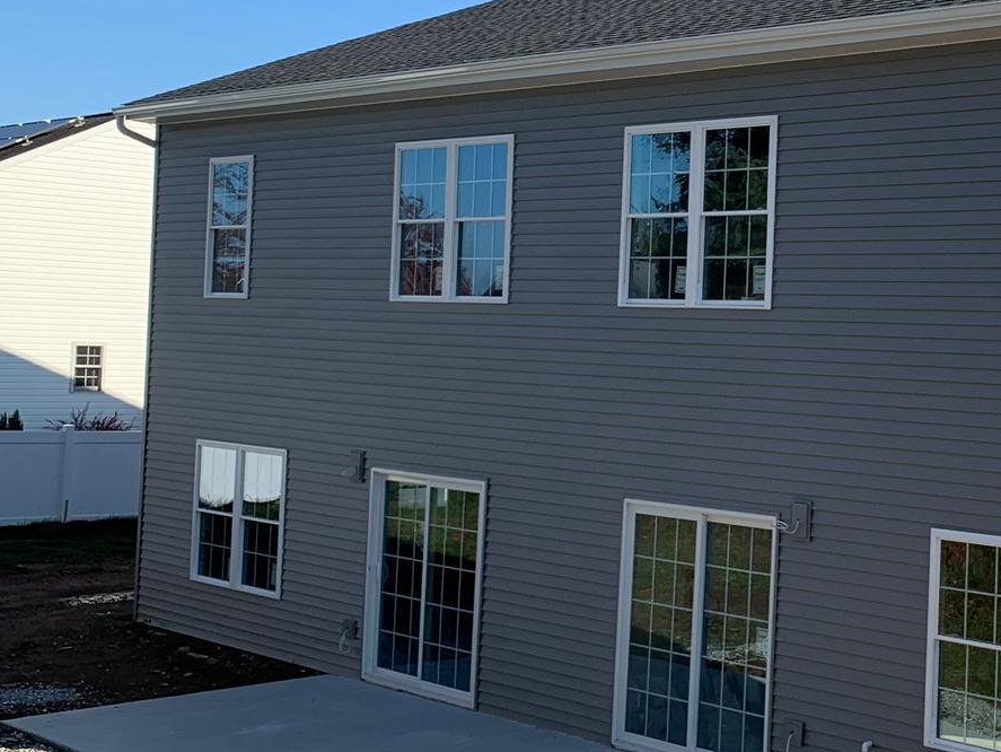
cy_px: 312
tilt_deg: +0.8
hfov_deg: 30.6
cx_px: 925
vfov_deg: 24.4
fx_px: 1736
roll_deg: -3.0
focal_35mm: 60
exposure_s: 1/1880
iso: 25
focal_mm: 4.25
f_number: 1.8
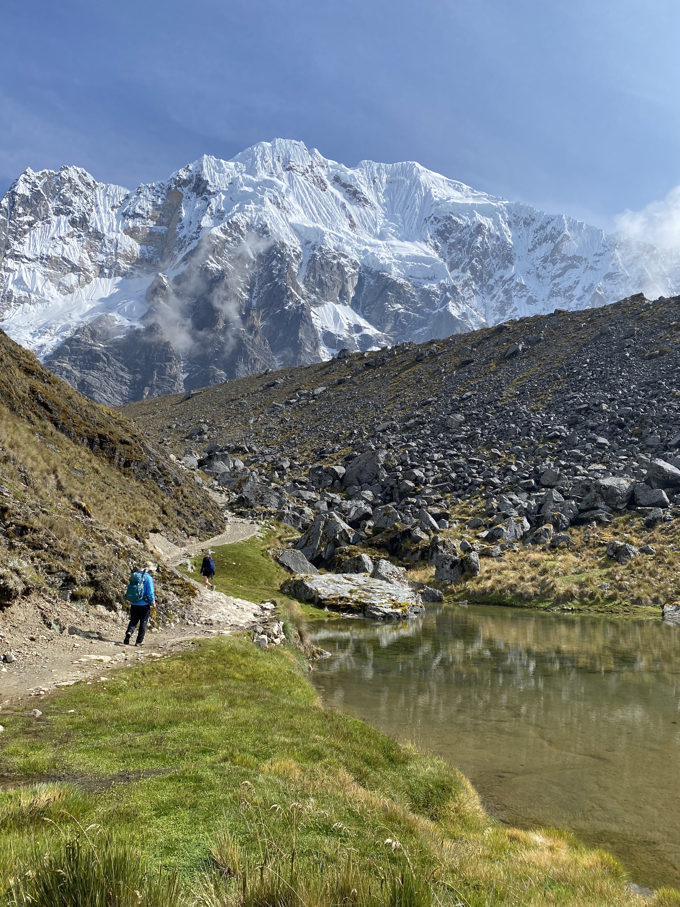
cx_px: 340
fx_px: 681
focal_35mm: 26
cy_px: 454
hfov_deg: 53.1
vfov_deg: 67.3
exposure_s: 1/2890
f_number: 1.8
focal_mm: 4.25
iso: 32
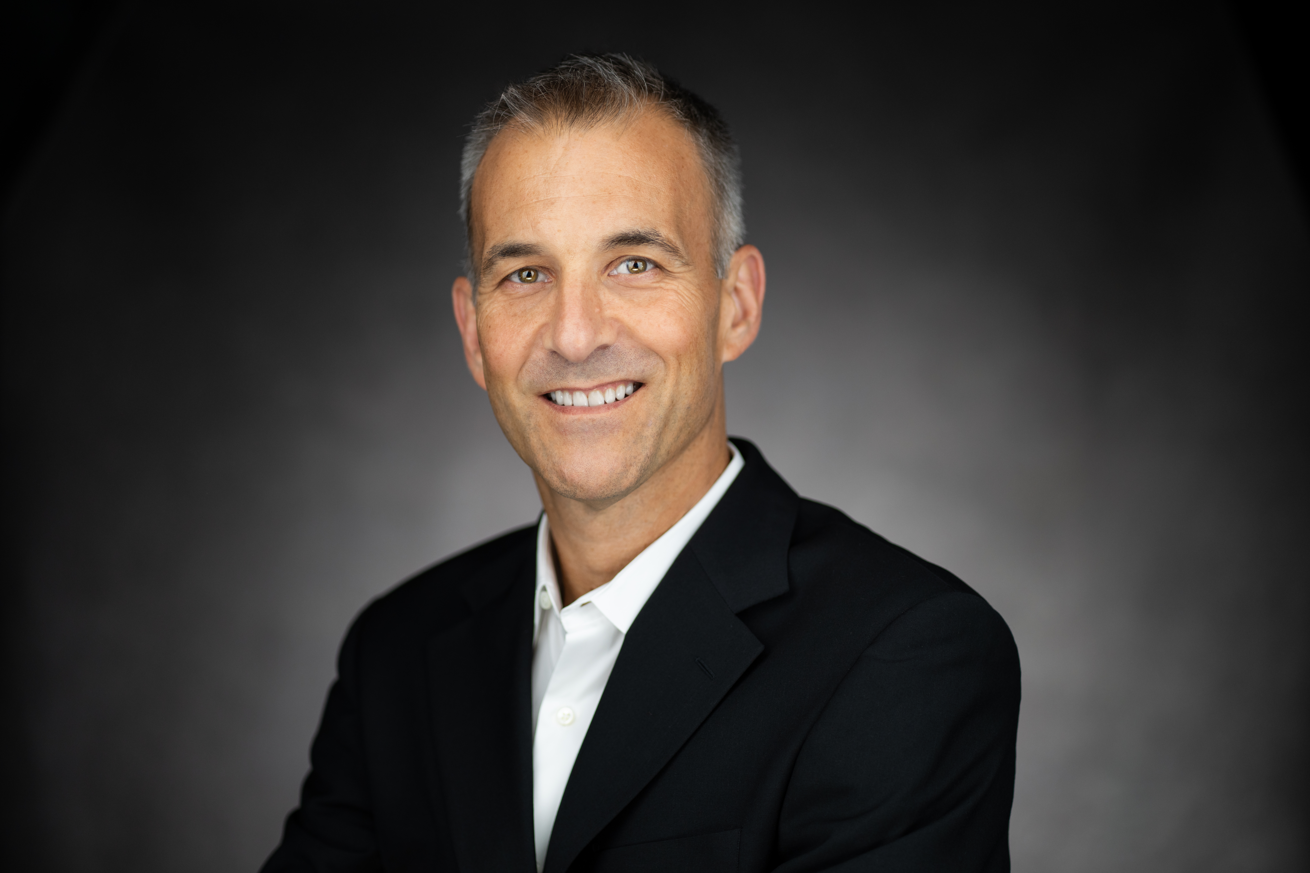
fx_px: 3093
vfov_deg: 16.1
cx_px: 655
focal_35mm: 85
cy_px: 436
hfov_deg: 23.9
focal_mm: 85
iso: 400
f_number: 2
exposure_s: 1/125
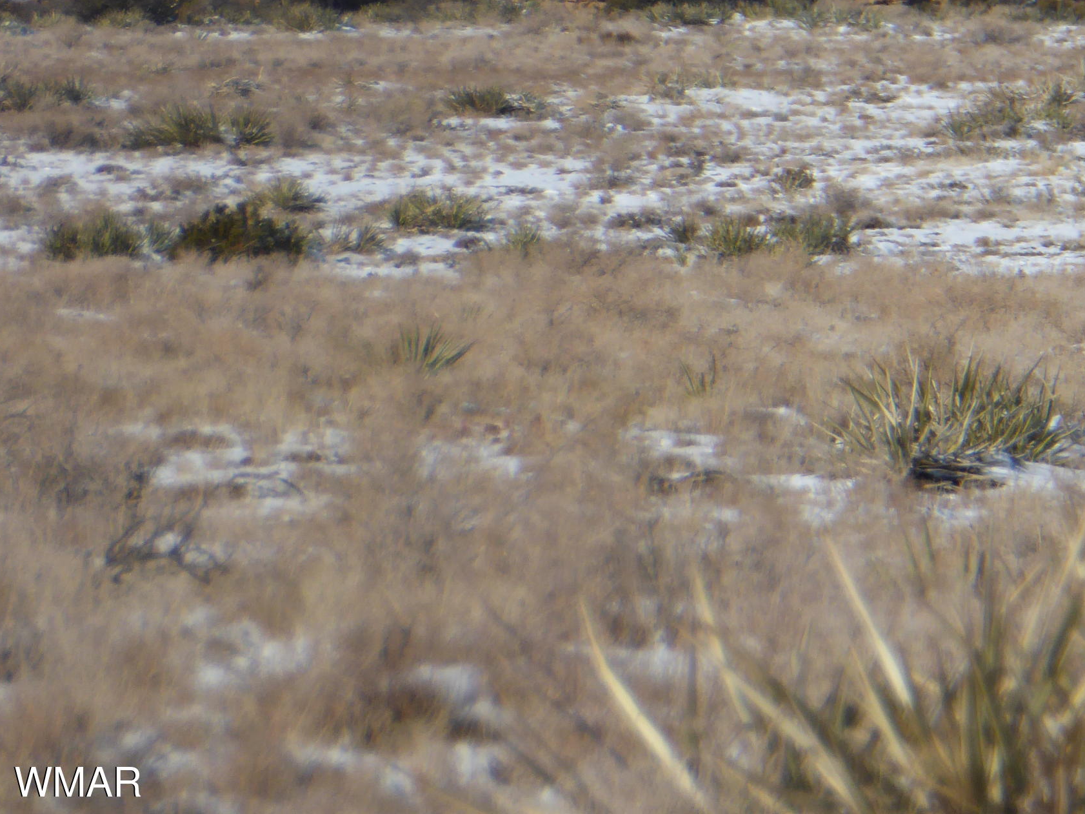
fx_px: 44721
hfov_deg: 1.4
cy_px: 120
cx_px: 836
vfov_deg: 1.0
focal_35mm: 1427
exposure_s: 1/800
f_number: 6.4
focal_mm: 129
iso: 100
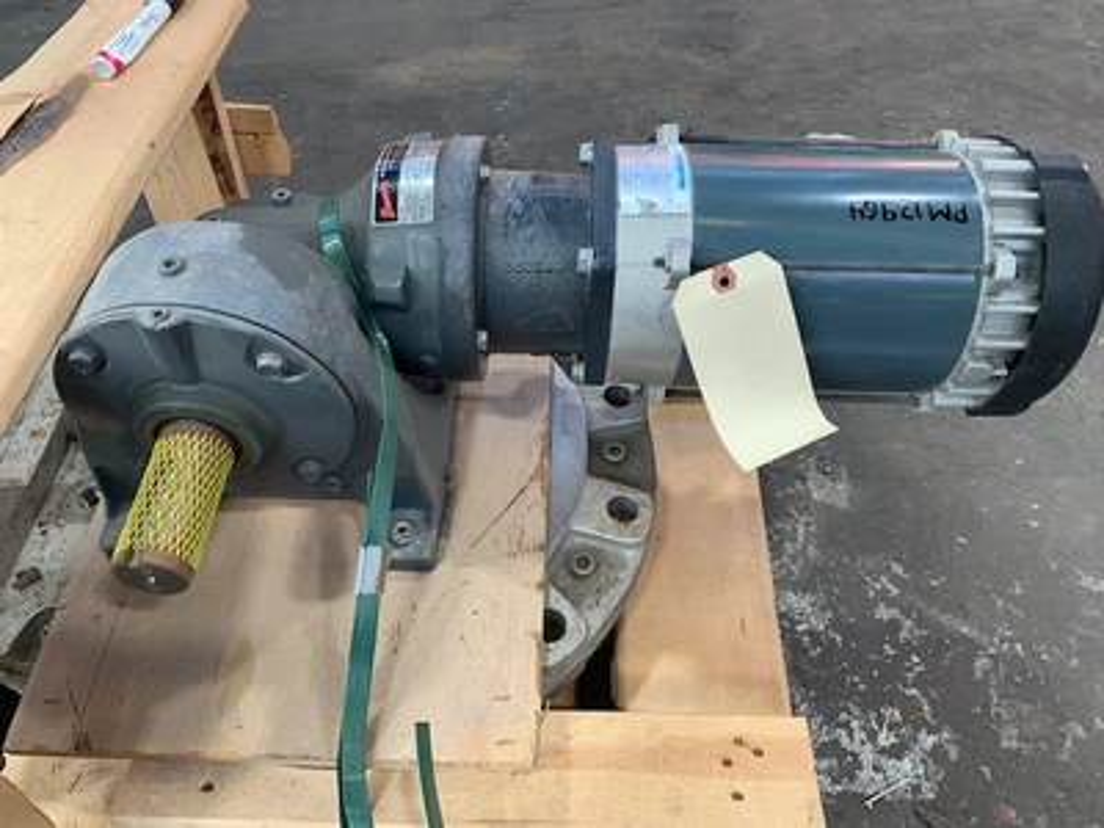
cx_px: 552
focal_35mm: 26
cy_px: 414
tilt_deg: -48.8
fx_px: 829
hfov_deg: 67.3
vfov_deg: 53.1
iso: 100
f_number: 1.8
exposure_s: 1/70
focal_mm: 4.25
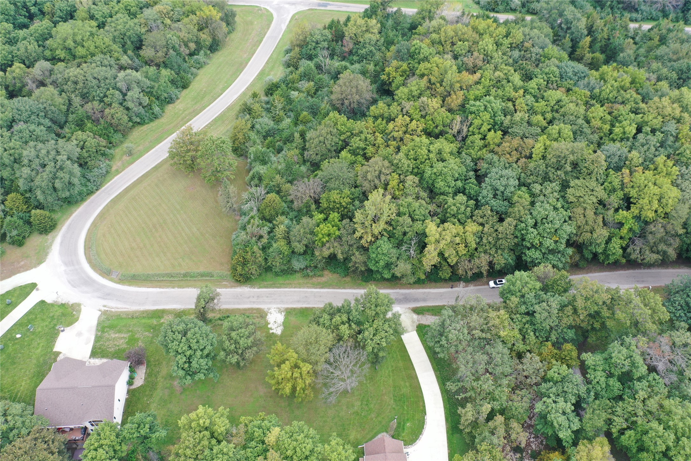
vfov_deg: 46.4
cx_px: 346
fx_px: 537
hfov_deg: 65.5
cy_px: 230
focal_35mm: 28
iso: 100
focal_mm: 10.26
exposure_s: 1/50
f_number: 3.5
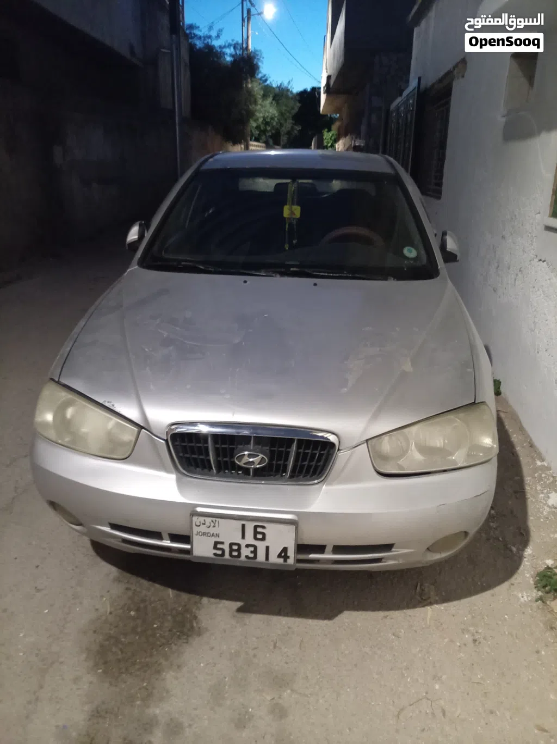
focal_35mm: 25
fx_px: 537
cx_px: 278
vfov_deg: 69.4
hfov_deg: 54.8
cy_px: 372
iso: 2014
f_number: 1.8
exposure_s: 1/16.7
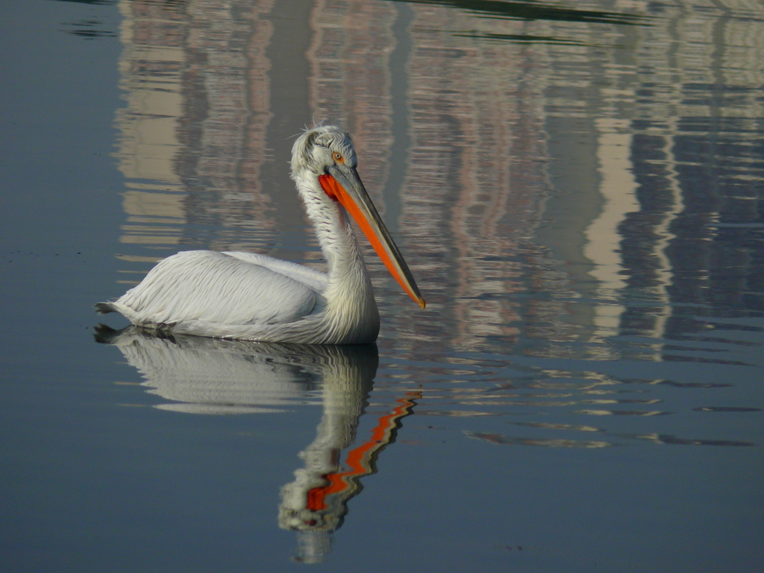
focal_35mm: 420
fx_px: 9274
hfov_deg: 4.7
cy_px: 286
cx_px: 382
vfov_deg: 3.5
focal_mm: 88.8
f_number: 4.5
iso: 100
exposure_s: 1/1000
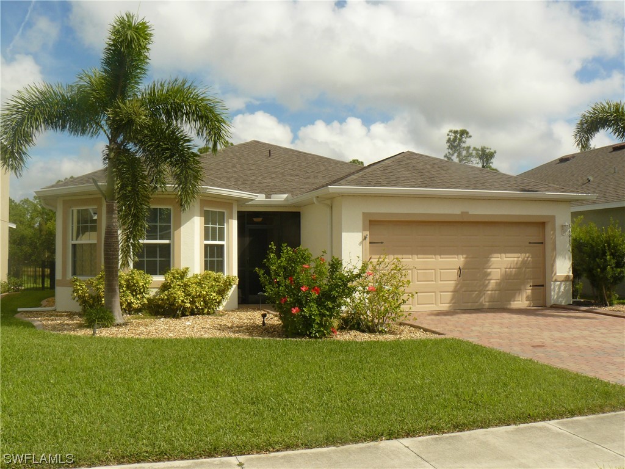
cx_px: 312
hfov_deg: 51.4
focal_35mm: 36
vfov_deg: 39.7
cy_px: 234
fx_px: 650
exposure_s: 1/400
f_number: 7.1
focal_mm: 6
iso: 100
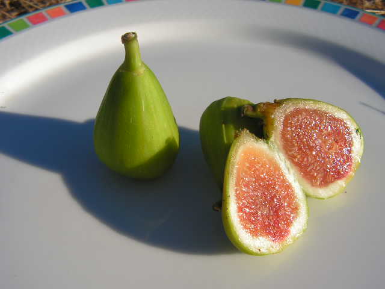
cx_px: 192
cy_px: 144
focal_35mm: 36
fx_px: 400
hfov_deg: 51.4
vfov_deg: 39.7
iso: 64
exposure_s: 1/1600
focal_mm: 6
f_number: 3.2
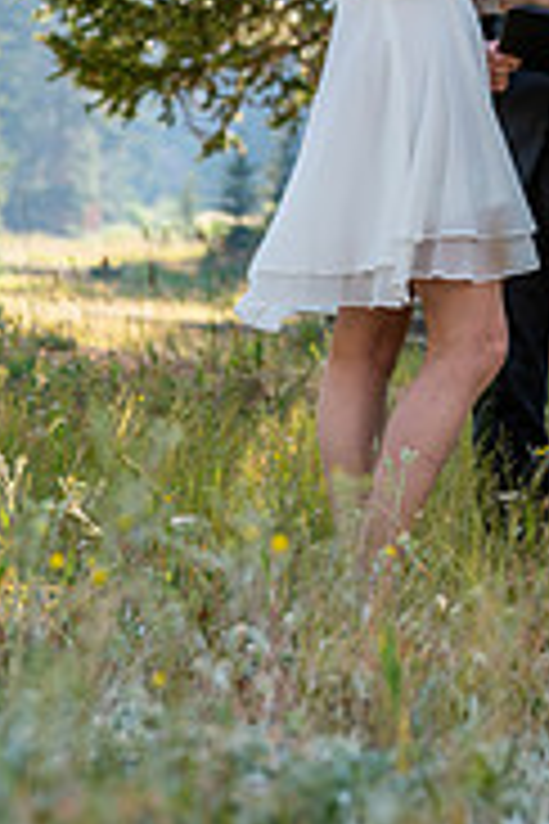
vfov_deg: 11.8
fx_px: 3934
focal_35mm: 172
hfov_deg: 7.9
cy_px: -27
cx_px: 576
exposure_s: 1/320
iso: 200
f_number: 4
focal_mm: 70
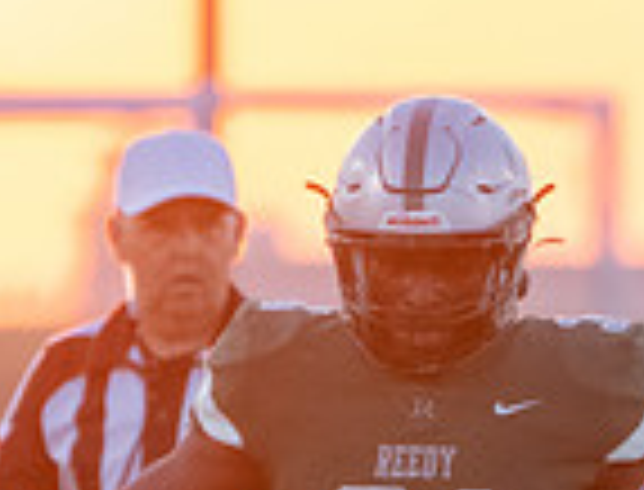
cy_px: 762
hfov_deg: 0.9
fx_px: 40853
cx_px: 878
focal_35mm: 2183
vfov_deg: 0.7
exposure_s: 1/1250
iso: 4000
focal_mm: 400
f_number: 5.6
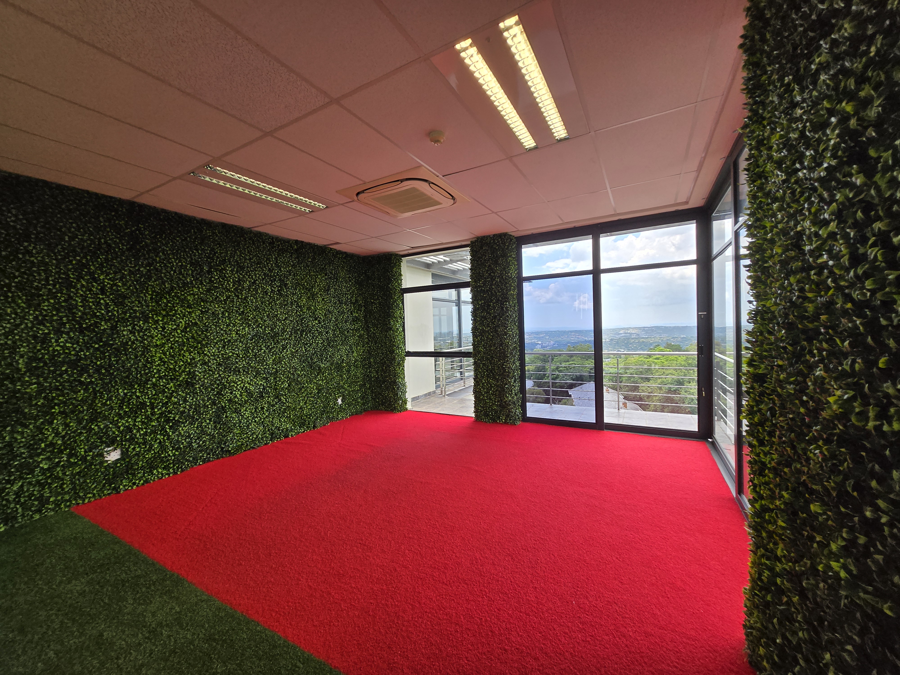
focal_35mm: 13
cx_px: 450
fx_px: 338
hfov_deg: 106.2
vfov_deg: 89.9
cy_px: 338
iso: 32
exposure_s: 1/100
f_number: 2.2
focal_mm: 1.7
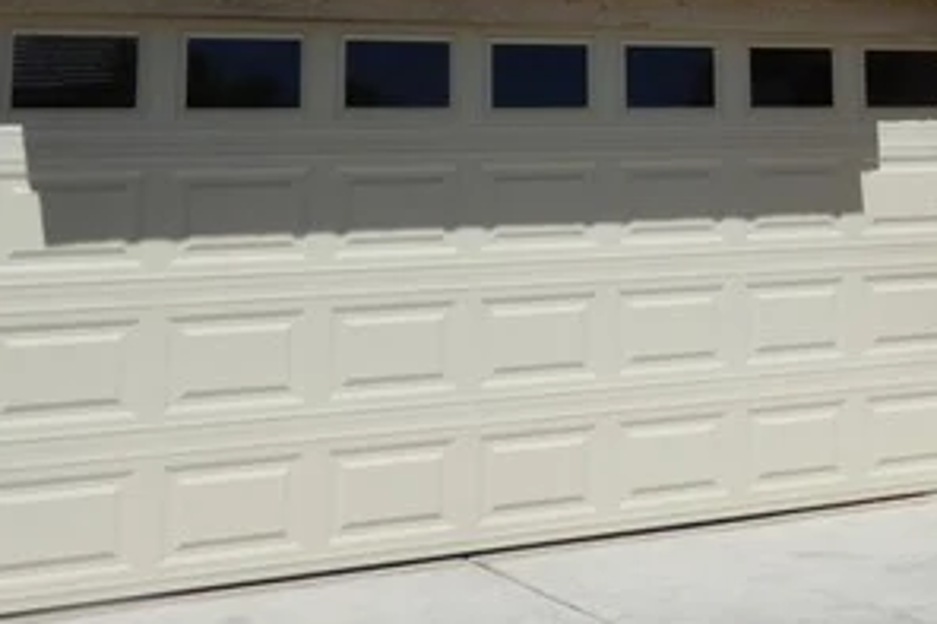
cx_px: 1152
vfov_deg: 18.1
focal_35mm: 72
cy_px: -82
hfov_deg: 25.0
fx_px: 1873
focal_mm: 3.58
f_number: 4
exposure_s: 1/1600
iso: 100
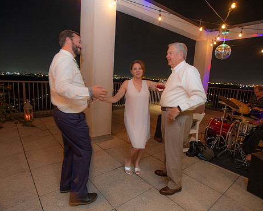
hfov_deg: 80.3
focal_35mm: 20
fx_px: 156
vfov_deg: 68.1
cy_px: 108
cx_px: 125
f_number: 3.2
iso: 1600
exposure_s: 1/15
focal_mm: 17
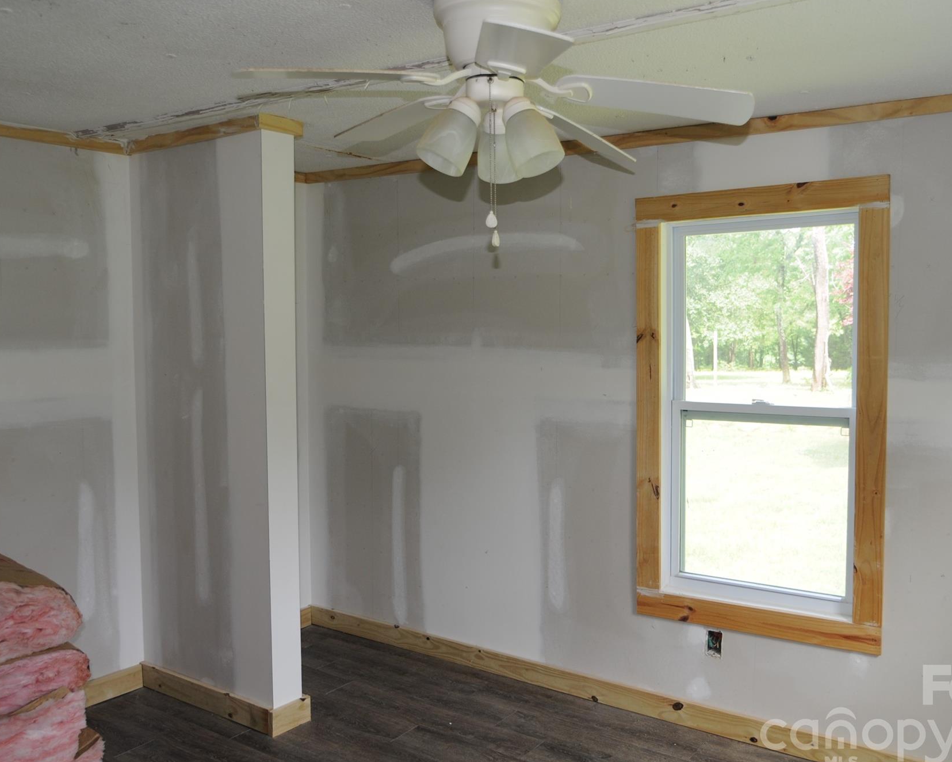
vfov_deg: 49.1
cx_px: 517
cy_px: 387
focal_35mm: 30
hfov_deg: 59.4
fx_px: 833
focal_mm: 17
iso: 200
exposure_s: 1/80
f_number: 4
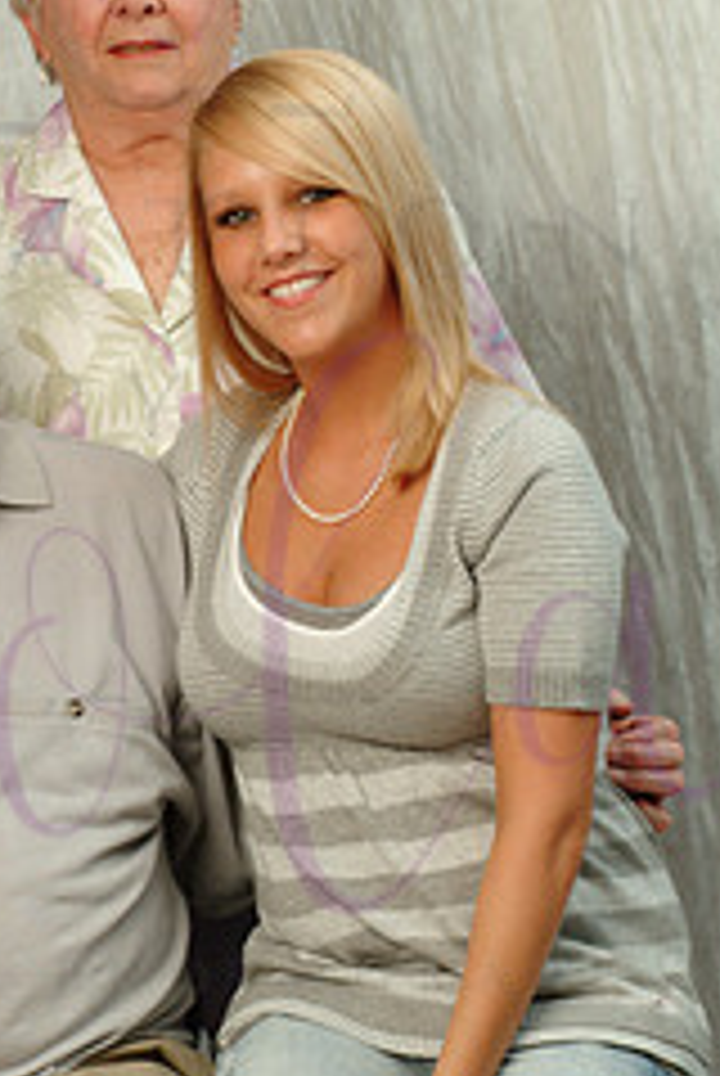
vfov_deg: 9.2
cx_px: 173
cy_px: 396
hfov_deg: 6.2
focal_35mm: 223
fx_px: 6668
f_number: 13
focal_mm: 79
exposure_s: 1/125
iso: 400
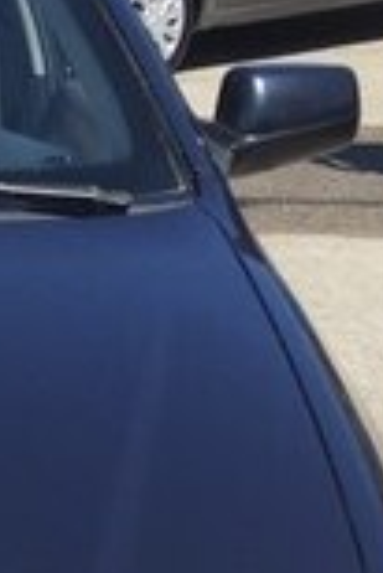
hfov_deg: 9.3
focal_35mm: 129
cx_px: -595
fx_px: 2054
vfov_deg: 15.4
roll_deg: +0.7
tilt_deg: -23.6
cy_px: 660
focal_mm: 4.15
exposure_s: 1/1464
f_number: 2.2
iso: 32
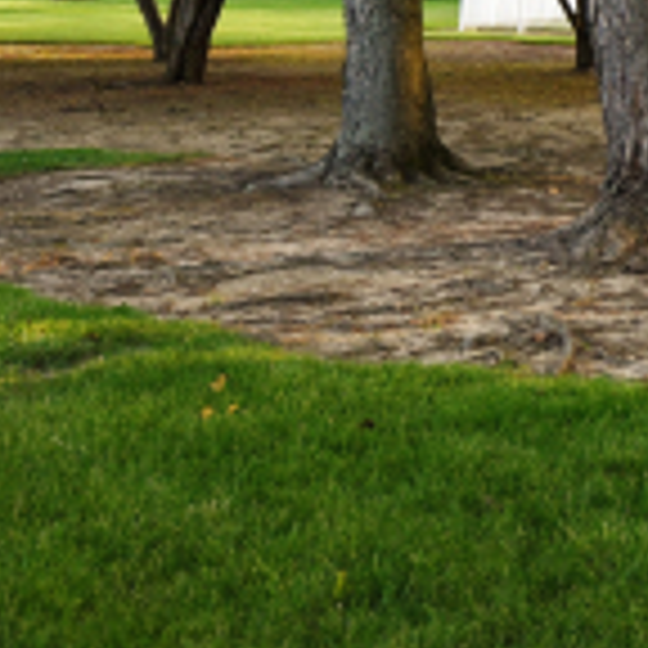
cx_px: 983
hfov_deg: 22.5
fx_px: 1313
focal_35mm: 62
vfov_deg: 24.3
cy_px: -194
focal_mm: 14
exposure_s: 1/1000
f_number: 2.8
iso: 640
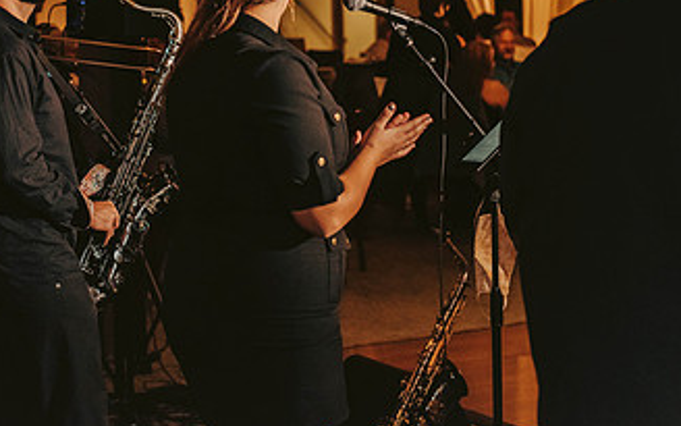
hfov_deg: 23.0
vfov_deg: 14.4
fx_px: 1670
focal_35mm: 90
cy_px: 88
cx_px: 255
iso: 2000
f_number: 3.2
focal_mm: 50
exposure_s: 1/200
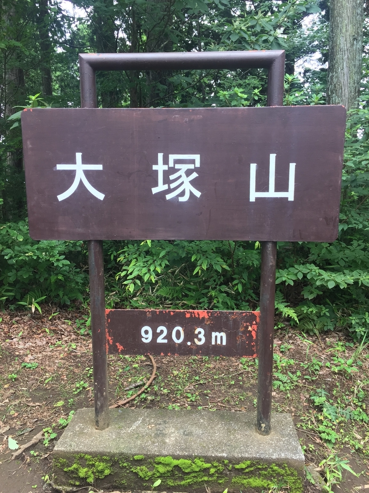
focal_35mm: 29
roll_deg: -1.0
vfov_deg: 61.7
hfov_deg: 48.2
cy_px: 246
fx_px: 412
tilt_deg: -9.5
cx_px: 184
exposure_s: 1/60
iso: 40
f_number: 2.2
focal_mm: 4.15
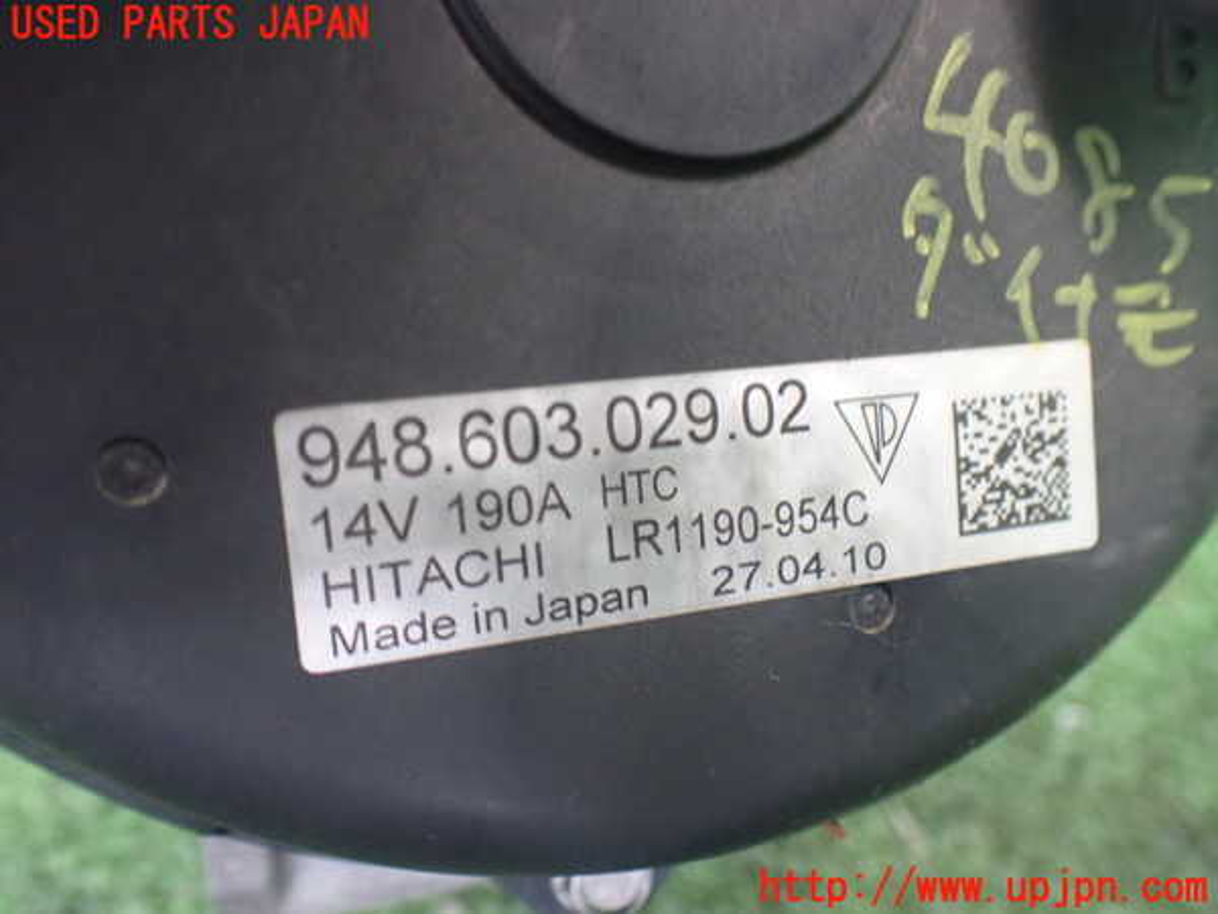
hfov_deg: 60.0
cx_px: 609
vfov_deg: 46.8
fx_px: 1056
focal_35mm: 30
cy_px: 457
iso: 800
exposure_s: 1/30
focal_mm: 5.4
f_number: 2.3
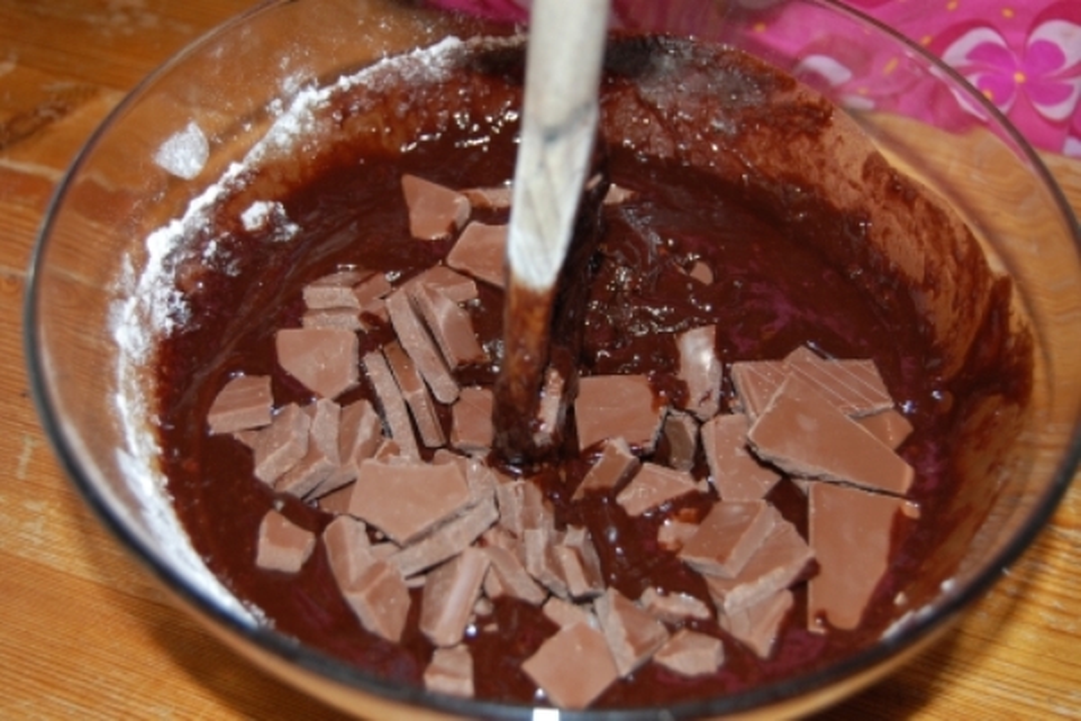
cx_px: 540
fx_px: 1531
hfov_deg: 38.9
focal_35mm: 51
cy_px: 360
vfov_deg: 26.5
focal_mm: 34
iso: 400
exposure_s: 1/60
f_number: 4.5
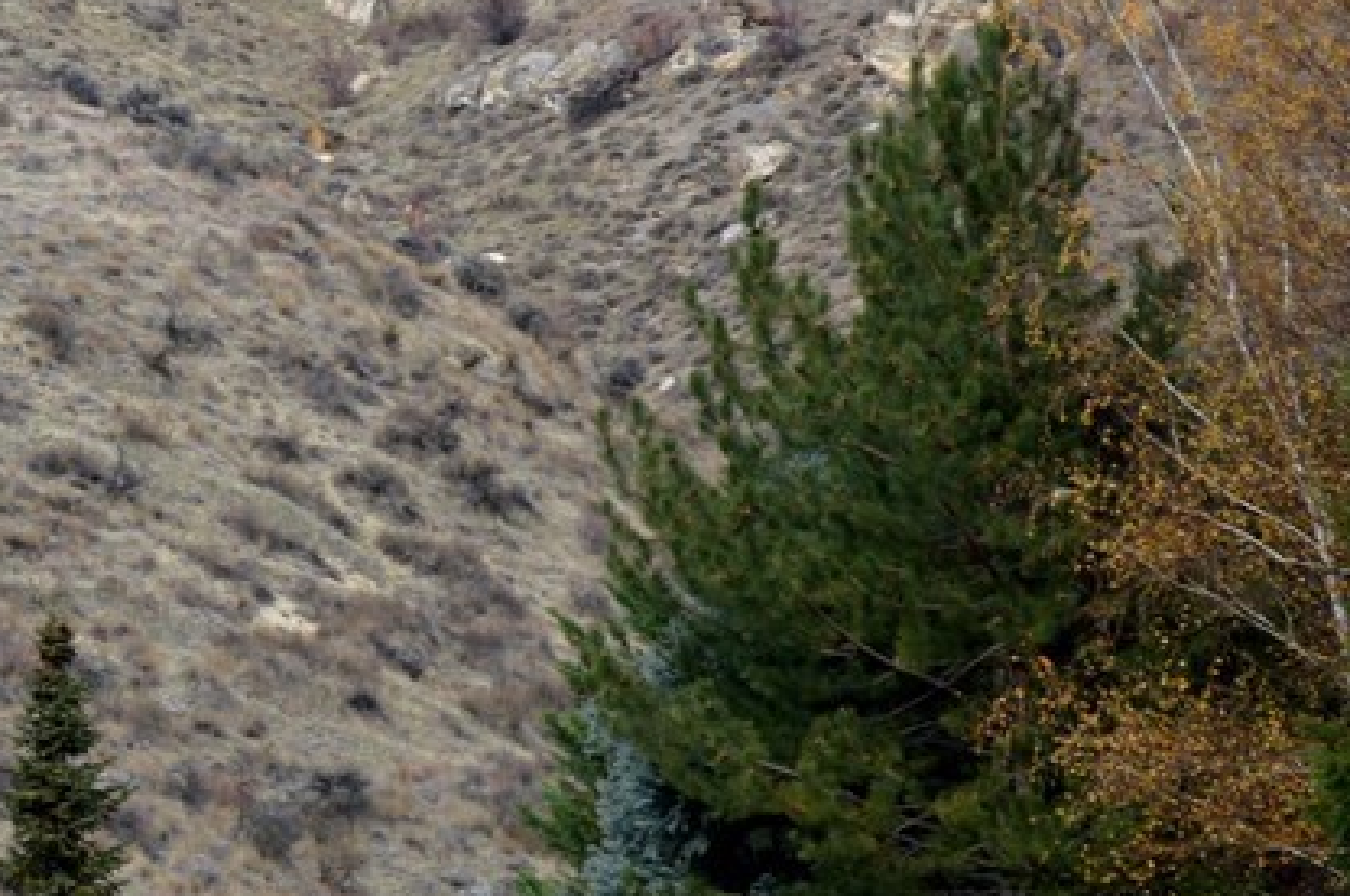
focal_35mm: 196
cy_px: 377
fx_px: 7339
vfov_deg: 7.0
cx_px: -394
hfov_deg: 10.3
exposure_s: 1/125
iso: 100
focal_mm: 50
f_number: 5.6
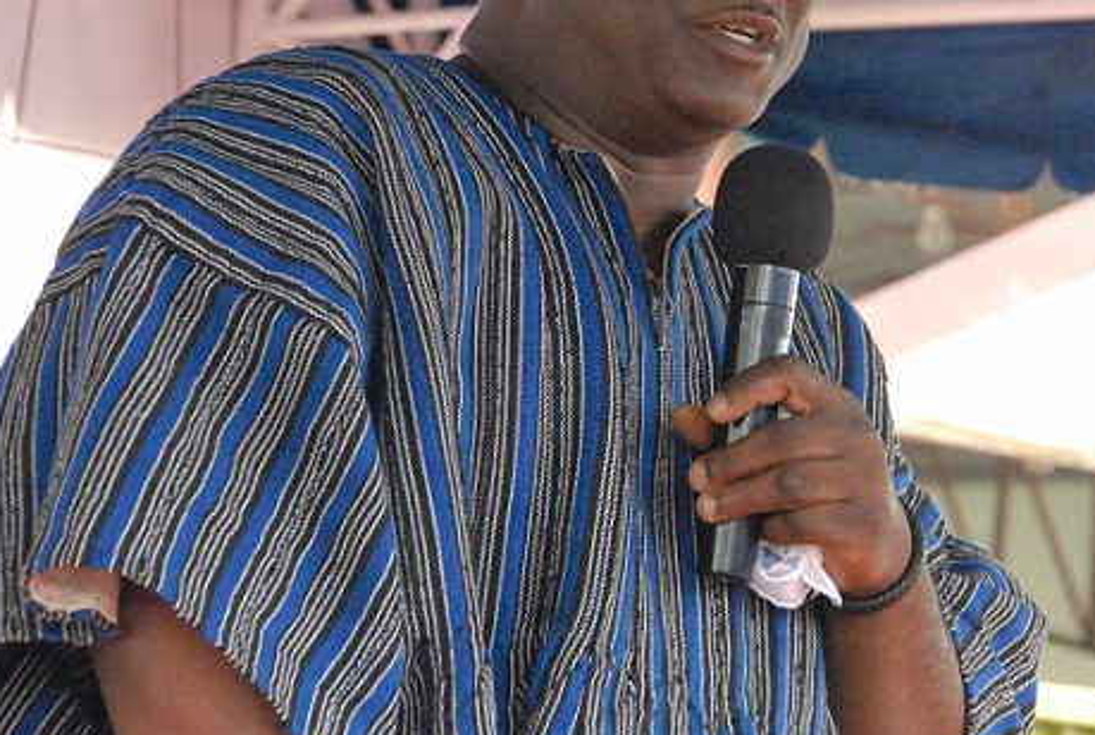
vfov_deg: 4.9
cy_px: 235
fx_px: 8503
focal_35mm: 279
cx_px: 744
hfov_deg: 7.4
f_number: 10
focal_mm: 122
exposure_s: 1/80
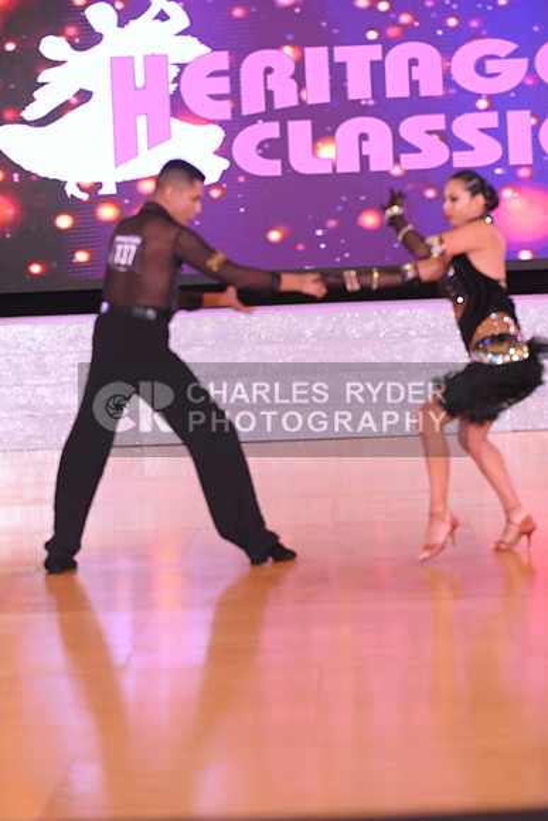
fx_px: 2327
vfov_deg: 20.0
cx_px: 274
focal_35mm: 102
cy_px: 410
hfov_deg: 13.4
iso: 2500
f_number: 5.6
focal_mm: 102
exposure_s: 1/200
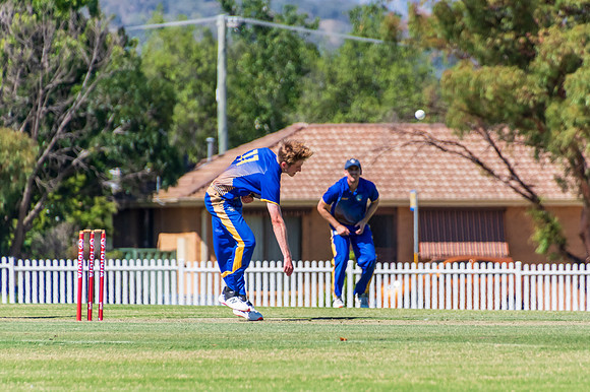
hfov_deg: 2.9
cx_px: 341
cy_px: 229
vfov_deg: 1.9
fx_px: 11789
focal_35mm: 720
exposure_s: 1/1600
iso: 320
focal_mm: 400
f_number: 7.1
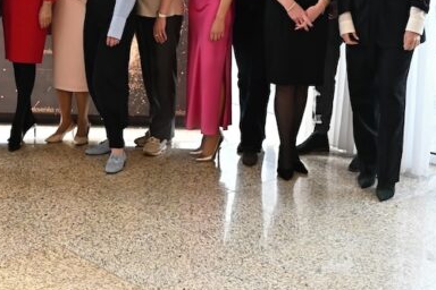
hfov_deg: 28.6
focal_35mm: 67
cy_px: 5
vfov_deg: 19.7
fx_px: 811
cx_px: 25
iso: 3200
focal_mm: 33.5
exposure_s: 1/125
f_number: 5.6
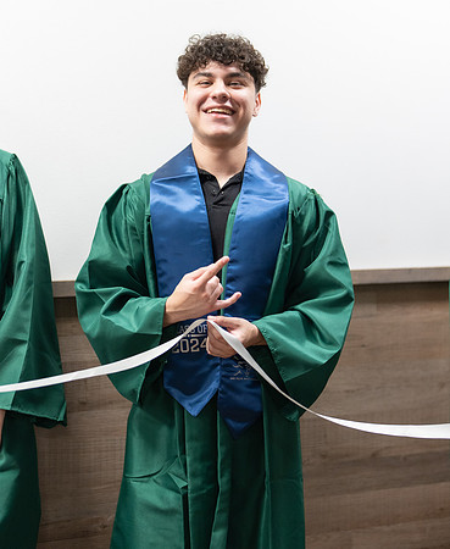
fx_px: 1262
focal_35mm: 77
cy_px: 246
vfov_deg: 24.5
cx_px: 229
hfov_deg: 20.2
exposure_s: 1/320
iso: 640
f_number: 1.2
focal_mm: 50
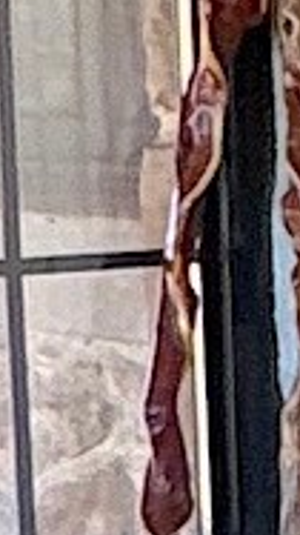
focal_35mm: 157
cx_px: 1120
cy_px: 446
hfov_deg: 6.5
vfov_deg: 13.6
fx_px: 2223
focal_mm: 2.22
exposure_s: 1/99
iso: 100
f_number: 2.2
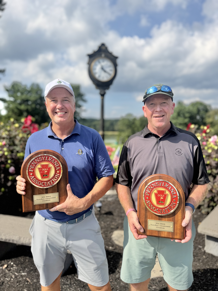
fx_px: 202
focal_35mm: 24
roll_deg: -1.3
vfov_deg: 71.6
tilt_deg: -5.0
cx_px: 109
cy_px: 146
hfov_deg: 56.8
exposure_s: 1/3584
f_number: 1.78
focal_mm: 6.76
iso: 80
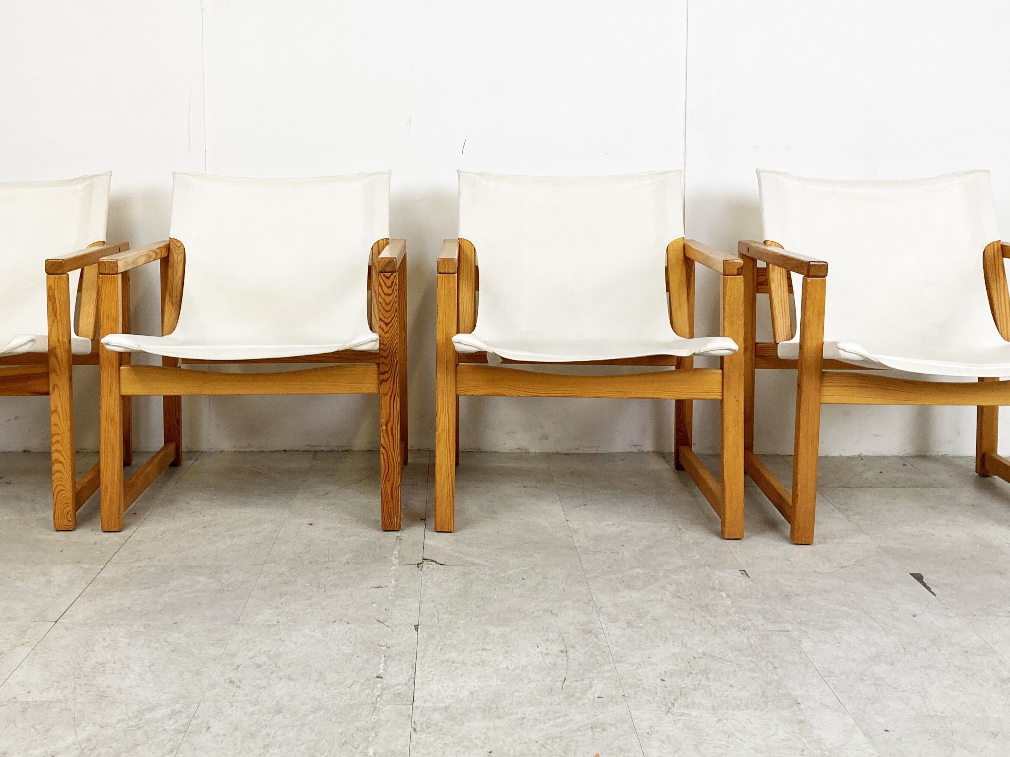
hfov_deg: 44.6
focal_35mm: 42
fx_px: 1225
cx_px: 414
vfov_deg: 34.2
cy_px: 279
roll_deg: -0.7
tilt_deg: -4.0
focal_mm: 3.99
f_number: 1.8
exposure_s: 1/100
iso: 40
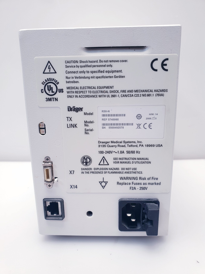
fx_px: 205
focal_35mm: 26
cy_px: 137
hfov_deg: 53.1
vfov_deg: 67.3
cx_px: 102
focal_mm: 4.3
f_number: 2.4
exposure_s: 1/50
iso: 100
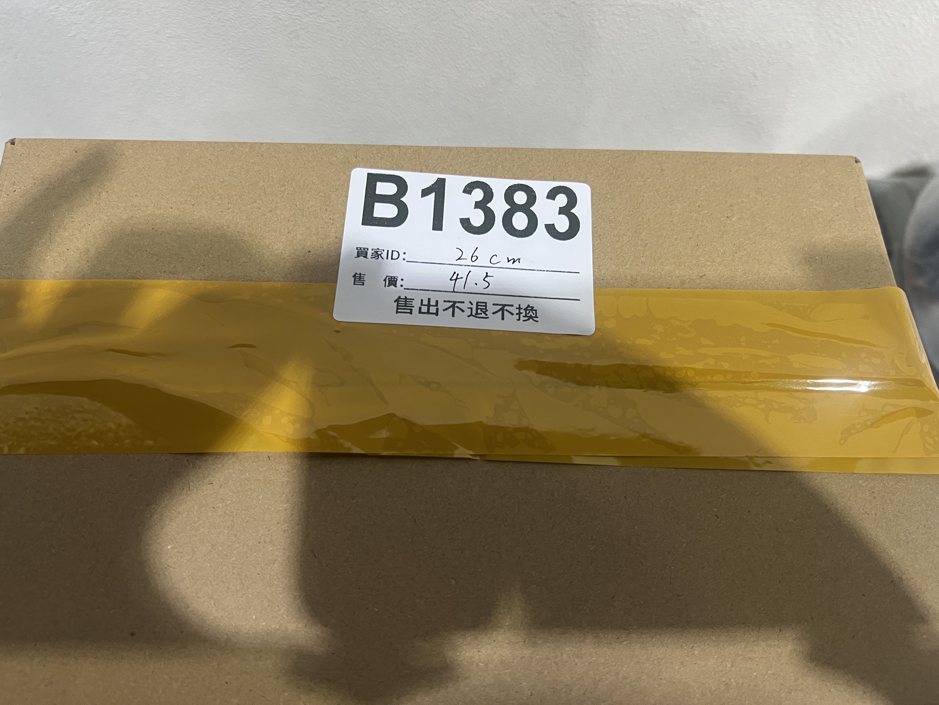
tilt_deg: -67.0
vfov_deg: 53.1
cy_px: 352
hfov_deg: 67.3
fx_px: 705
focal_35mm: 26
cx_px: 470
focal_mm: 5.7
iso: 160
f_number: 1.5
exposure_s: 1/50
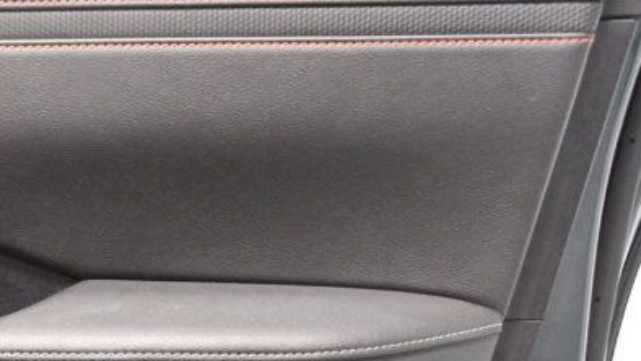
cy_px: 478
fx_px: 1666
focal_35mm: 98
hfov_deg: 20.6
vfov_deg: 12.0
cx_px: -93
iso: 5000
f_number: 3.8
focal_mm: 24
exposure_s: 1/60
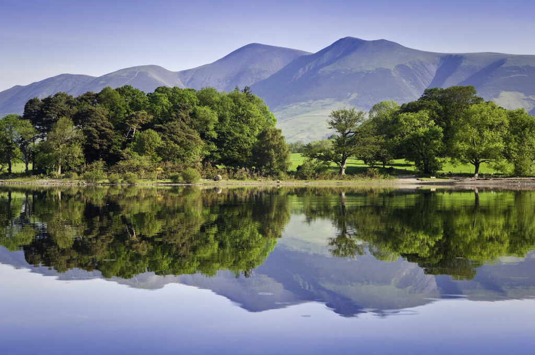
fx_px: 1113
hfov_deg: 27.0
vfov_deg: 18.1
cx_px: 268
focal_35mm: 75
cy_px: 178
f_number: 9
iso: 200
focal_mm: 50
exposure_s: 1/125
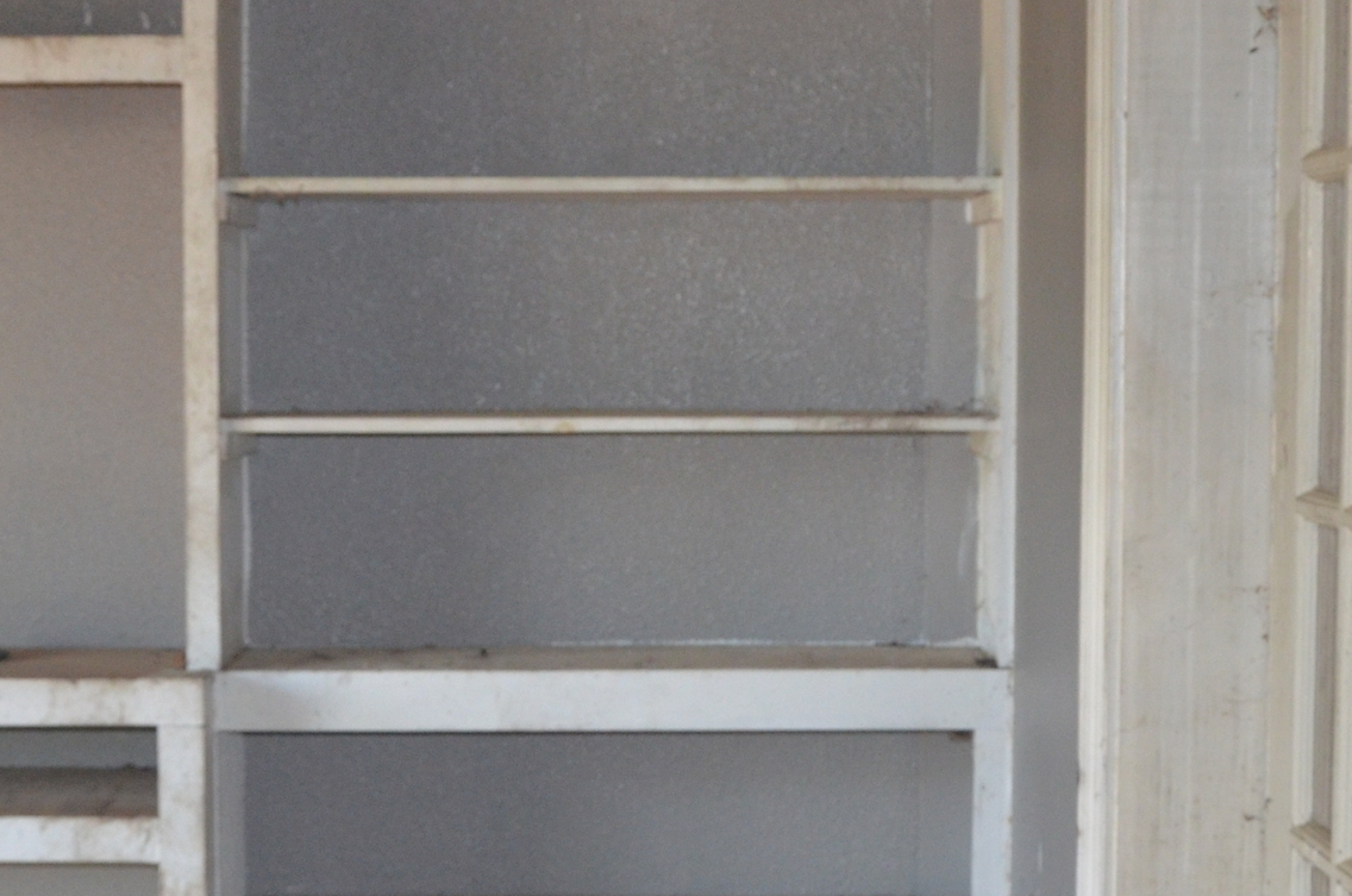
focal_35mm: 73
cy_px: 527
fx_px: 2737
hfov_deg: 27.8
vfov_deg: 18.6
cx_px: 680
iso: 800
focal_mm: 18
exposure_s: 1/60
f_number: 5
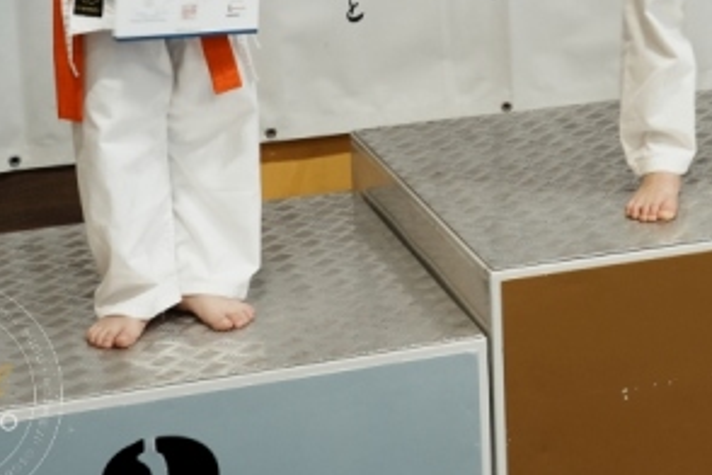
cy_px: -130
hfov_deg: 18.0
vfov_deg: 12.2
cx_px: 794
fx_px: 2156
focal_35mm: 109
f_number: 10
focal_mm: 40
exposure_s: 1/5
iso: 640
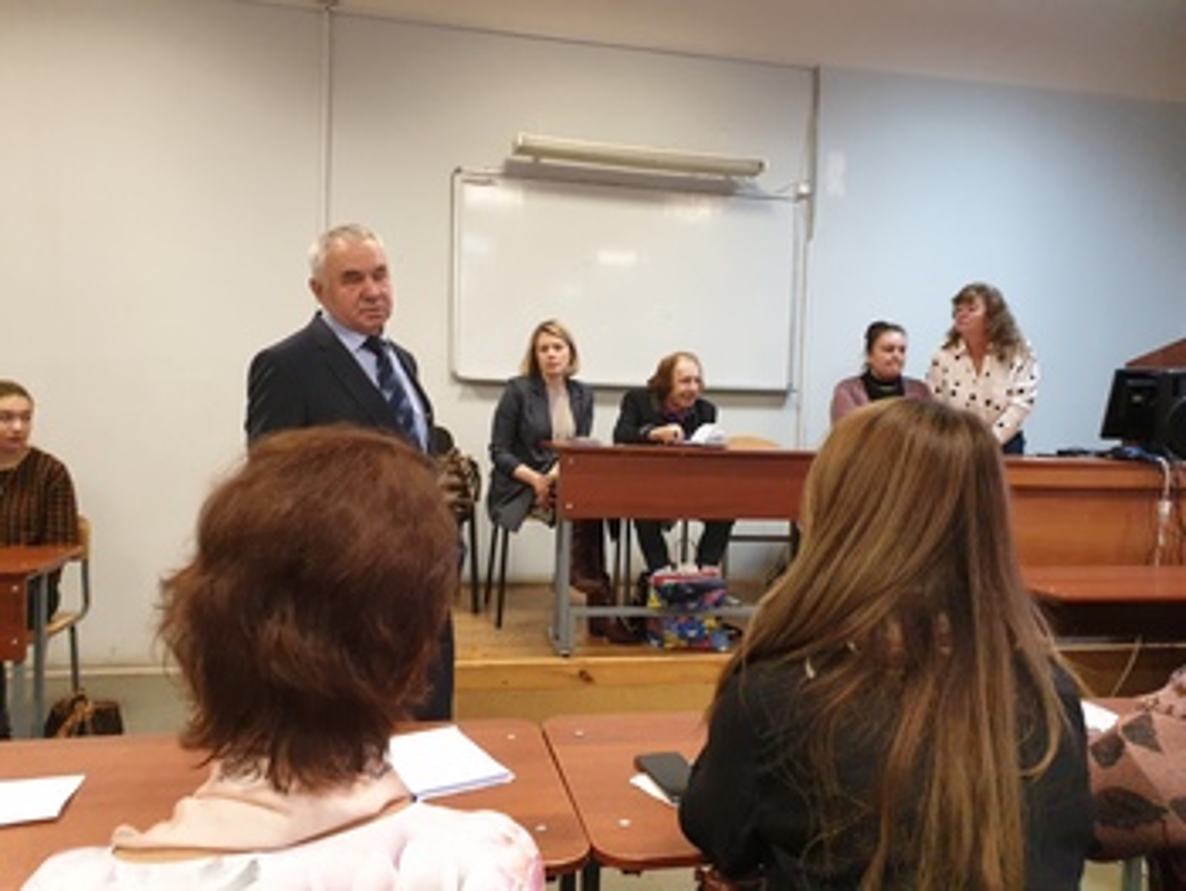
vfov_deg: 53.1
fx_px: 891
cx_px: 593
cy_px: 446
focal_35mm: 26
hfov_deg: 67.3
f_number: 2.4
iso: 500
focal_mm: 4.3
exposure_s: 1/50
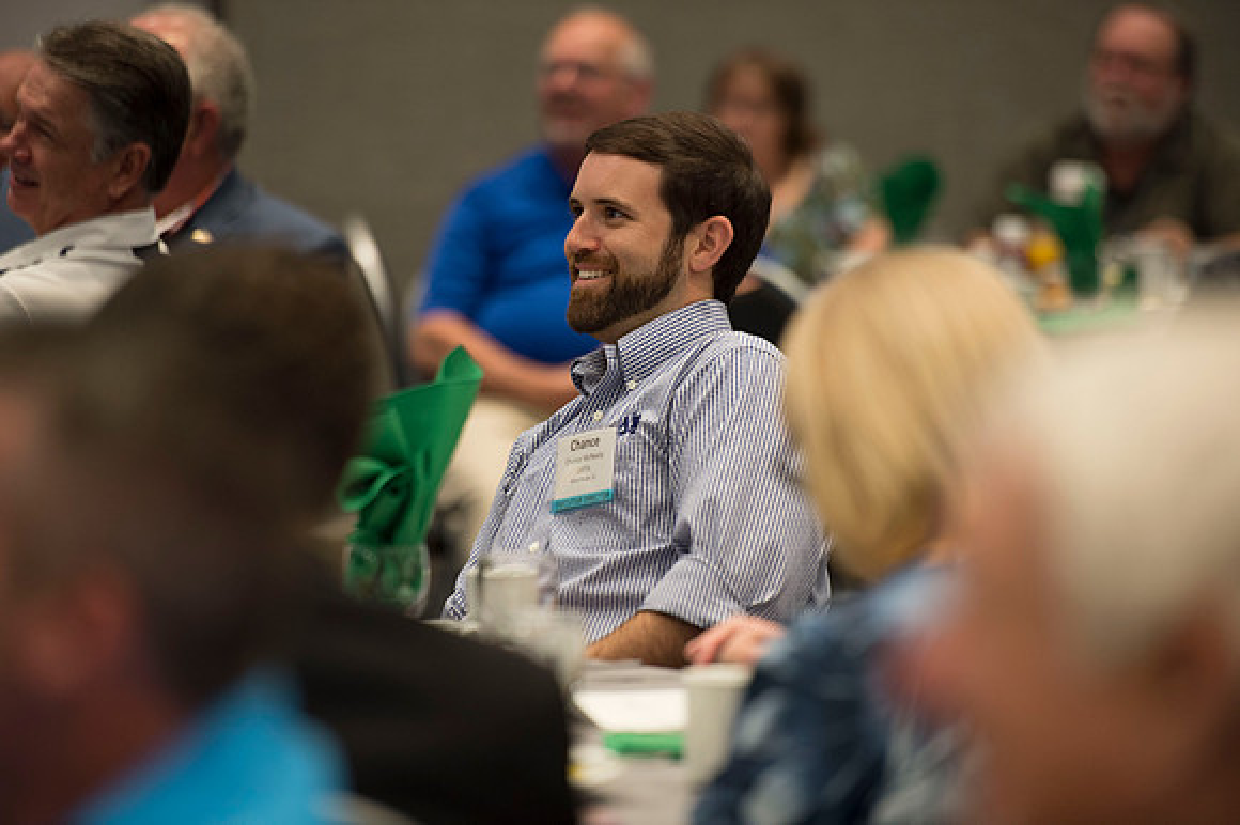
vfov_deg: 6.9
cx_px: 620
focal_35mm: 200
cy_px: 412
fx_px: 6885
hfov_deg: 10.3
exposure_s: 1/160
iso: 1250
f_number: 2.8
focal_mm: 200
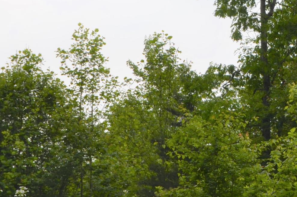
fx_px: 2071
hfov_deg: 8.1
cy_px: -23
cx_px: 356
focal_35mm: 252
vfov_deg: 5.4
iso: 100
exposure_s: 1/320
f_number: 9
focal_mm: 55
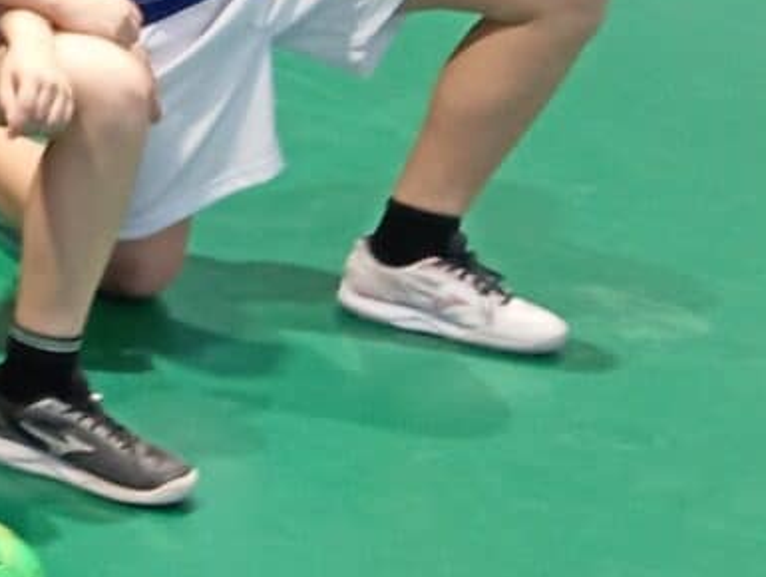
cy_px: -308
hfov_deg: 11.8
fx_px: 3302
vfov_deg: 9.7
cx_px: -772
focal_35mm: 149
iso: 655
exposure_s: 1/33.3
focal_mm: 4.22
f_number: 1.8
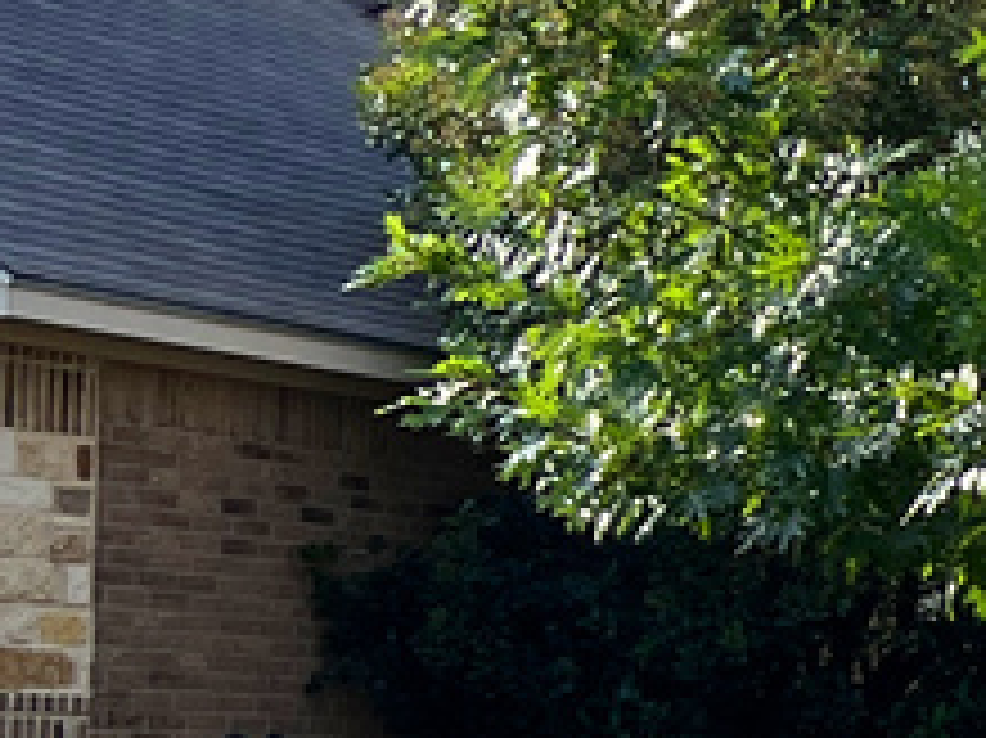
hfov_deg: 9.6
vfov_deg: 8.7
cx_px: 2688
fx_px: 4868
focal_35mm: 171
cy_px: 608
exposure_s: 1/2008
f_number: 1.5
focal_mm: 5.7
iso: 50
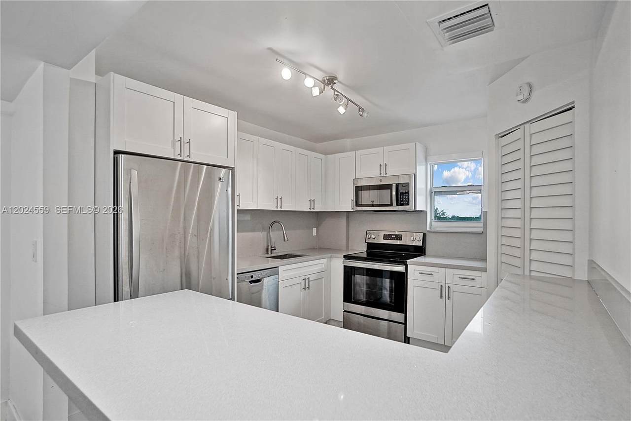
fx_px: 289
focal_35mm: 16
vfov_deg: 72.0
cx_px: 316
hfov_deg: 95.0
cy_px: 210
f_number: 6.3
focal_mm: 11
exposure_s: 1/200
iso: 160
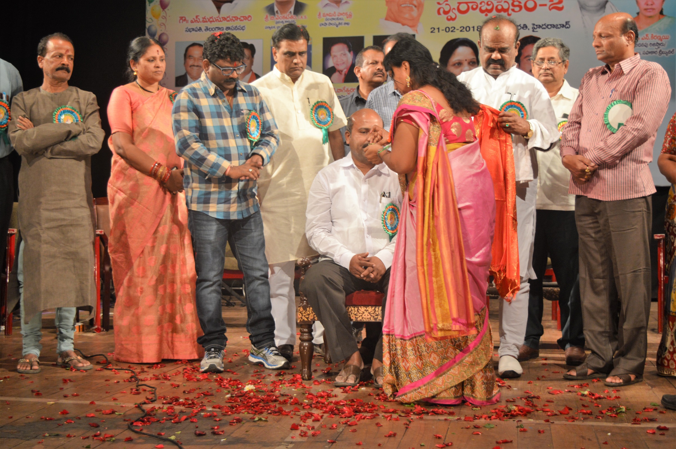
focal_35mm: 54
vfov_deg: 25.0
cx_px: 338
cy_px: 224
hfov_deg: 36.9
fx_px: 1013
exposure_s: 1/60
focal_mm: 36
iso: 450
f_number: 4.8
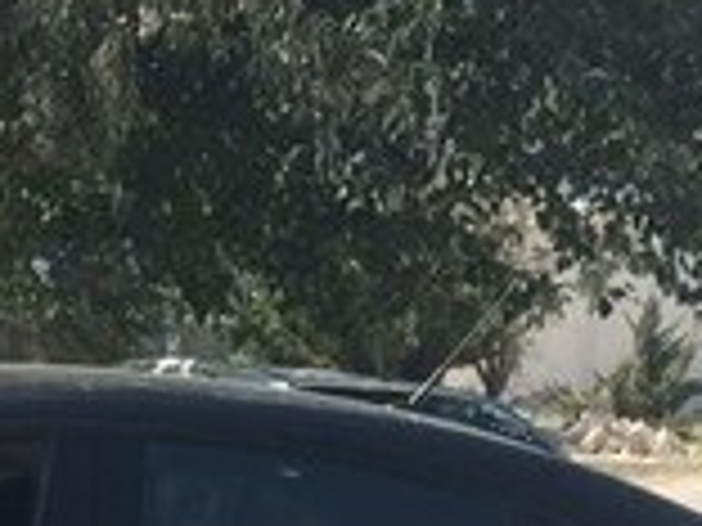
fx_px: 2494
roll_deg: -3.0
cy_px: 906
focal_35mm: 123
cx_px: -140
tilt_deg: -15.3
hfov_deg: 15.4
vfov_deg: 11.3
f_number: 2.2
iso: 32
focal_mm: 4.15
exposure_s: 1/1068
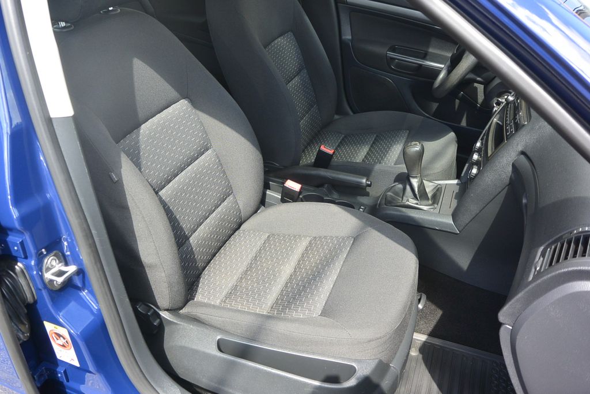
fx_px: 508
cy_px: 197
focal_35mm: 31
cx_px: 295
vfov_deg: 42.3
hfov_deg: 60.3
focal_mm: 11.8
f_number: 3.8
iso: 160
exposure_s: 1/160
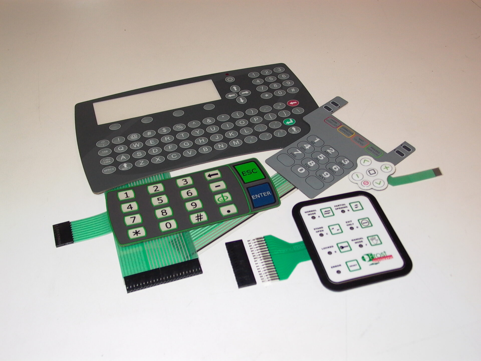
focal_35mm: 38
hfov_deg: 49.0
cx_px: 240
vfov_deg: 37.7
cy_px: 180
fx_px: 528
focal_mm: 8.19
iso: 100
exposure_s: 1/75.3
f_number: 2.13
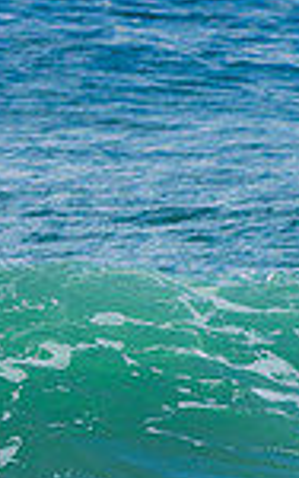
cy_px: 397
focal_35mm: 1972
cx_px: -493
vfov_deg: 1.1
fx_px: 25662
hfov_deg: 0.7
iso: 140
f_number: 5.6
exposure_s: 1/2000
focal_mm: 500
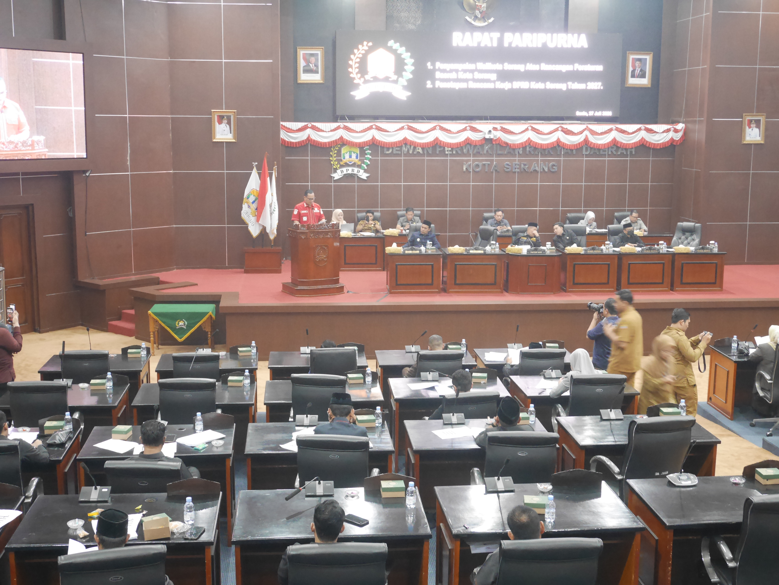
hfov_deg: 42.9
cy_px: 292
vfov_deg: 32.9
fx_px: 991
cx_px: 390
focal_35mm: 44
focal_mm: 22
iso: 3200
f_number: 4.9
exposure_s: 1/10
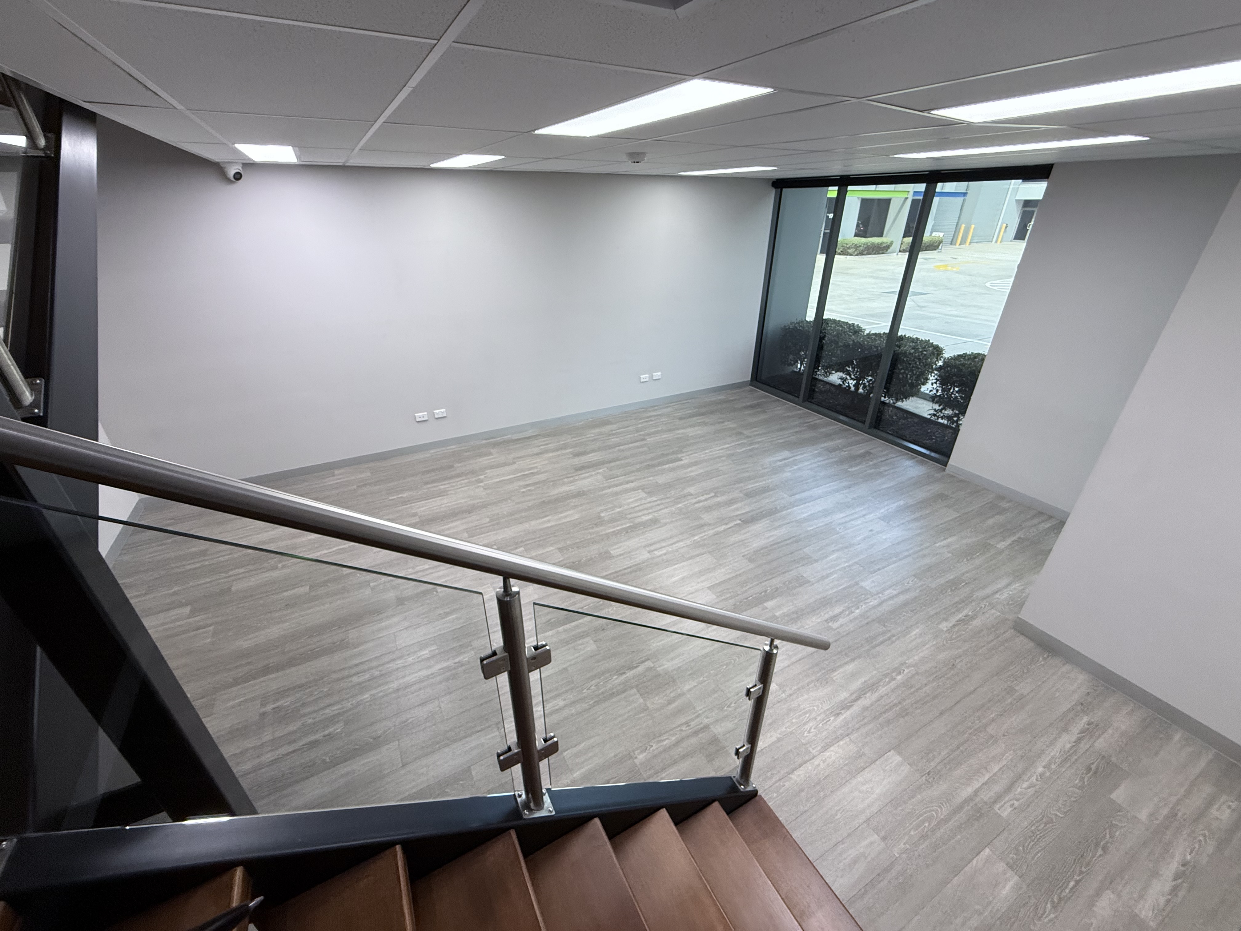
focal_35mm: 14
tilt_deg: -28.0
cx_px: 620
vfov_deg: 85.7
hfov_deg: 102.1
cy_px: 466
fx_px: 502
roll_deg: -0.3
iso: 250
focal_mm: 2.22
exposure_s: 1/100
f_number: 2.2
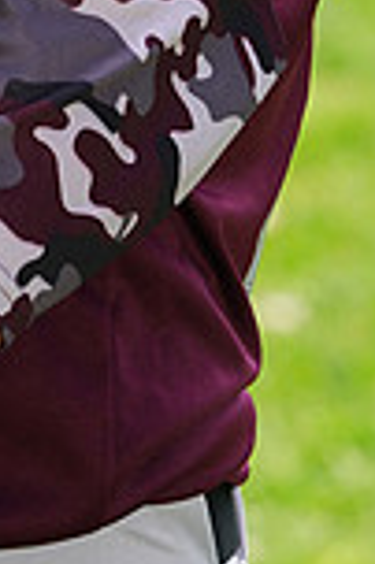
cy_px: -367
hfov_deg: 1.4
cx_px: -59
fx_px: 14970
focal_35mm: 956
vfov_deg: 2.2
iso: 200
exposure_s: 1/160
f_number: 8
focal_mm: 250
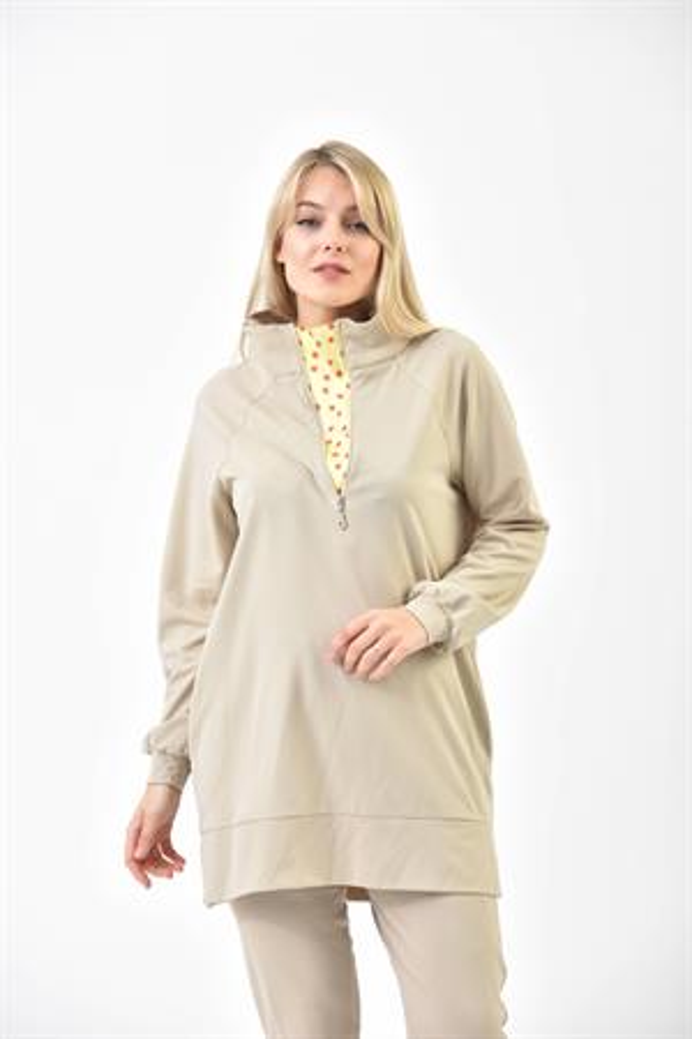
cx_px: 346
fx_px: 3748
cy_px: 520
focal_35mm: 130
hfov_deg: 10.5
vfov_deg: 15.8
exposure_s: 1/160
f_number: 6.3
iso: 100
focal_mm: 130
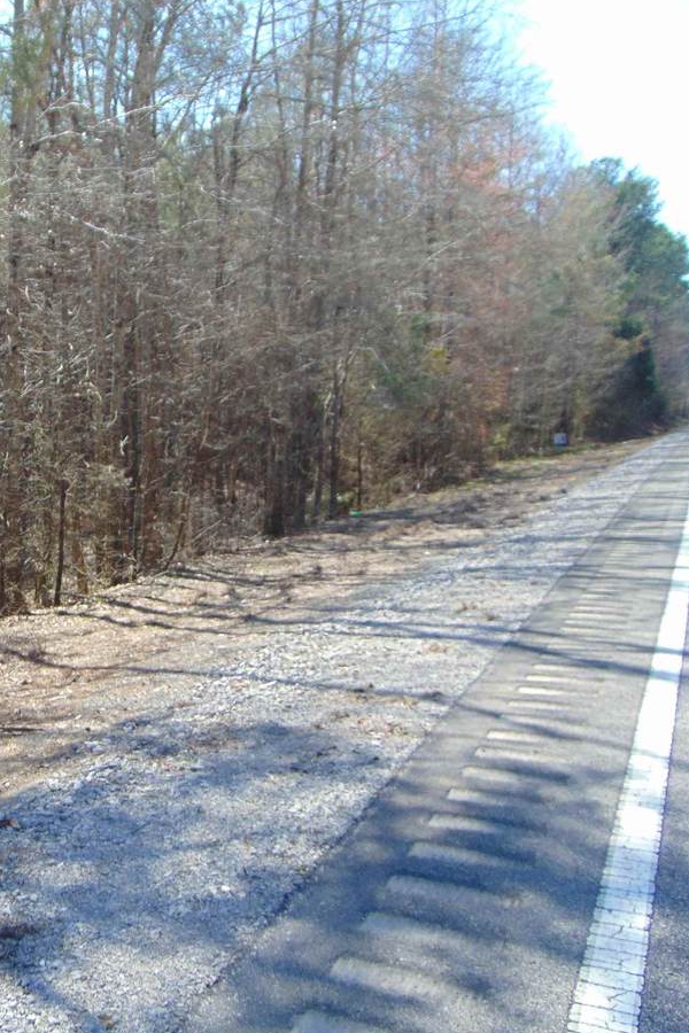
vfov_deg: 51.9
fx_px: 1062
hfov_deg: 33.2
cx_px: 17
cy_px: 535
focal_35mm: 37
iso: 80
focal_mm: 4.5
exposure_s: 1/320
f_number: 3
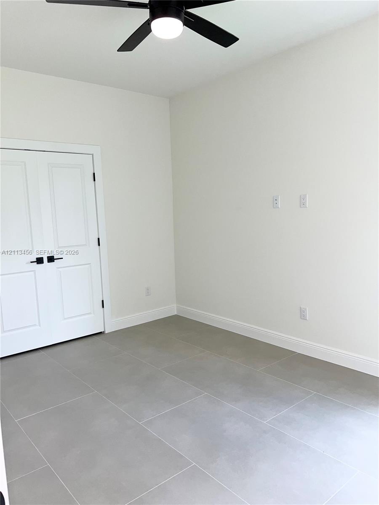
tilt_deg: -6.5
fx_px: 380
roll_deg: +1.4
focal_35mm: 26
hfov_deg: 53.1
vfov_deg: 67.3
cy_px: 252
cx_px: 190
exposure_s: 1/190
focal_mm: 5.7
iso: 32
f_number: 1.5
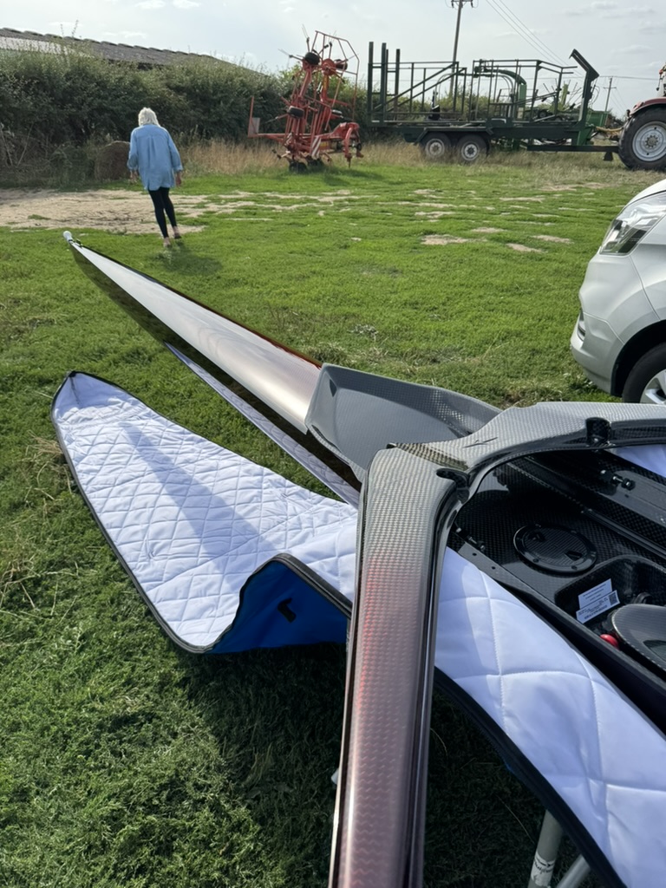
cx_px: 333
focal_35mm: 24
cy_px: 444
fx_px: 616
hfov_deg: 56.8
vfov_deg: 71.6
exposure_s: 1/3247
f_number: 1.78
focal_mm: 6.76
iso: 80
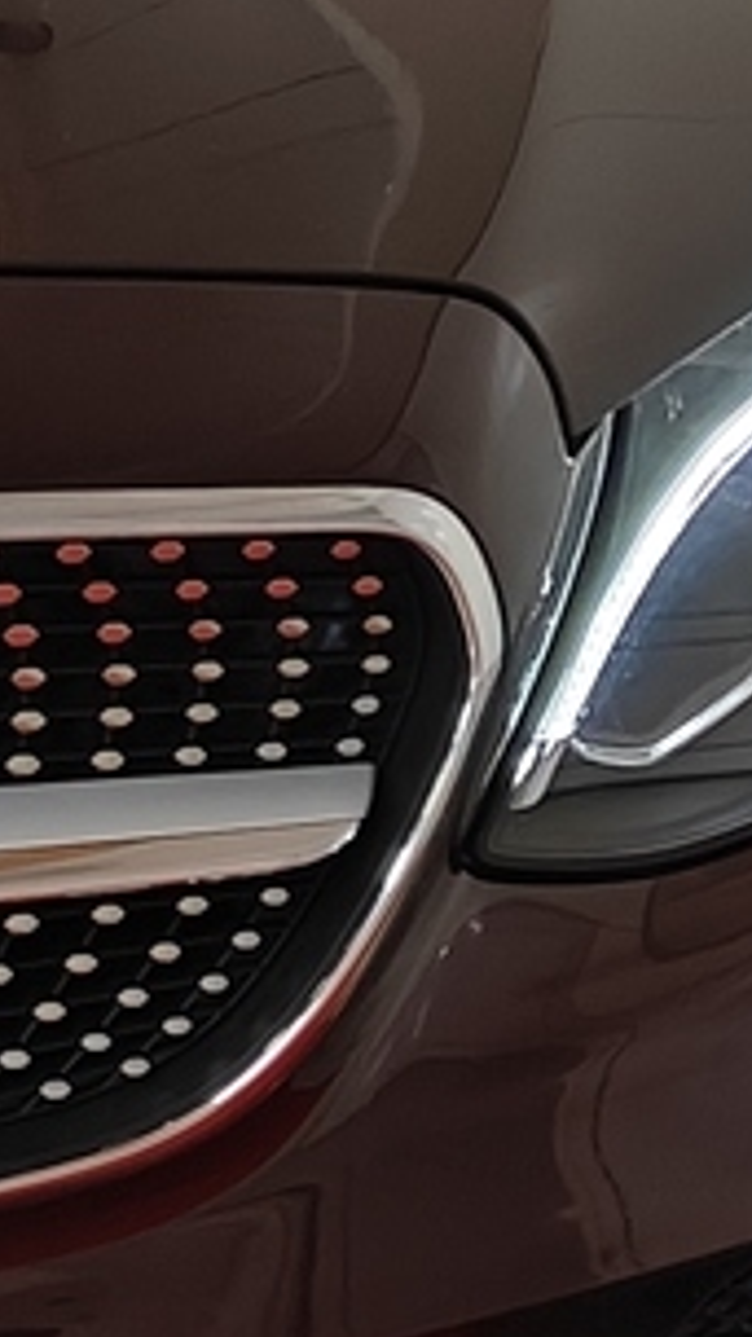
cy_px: 515
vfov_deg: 13.4
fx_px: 5672
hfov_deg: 7.2
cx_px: -924
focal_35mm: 160
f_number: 1.8
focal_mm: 5.59
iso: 80
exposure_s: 1/50
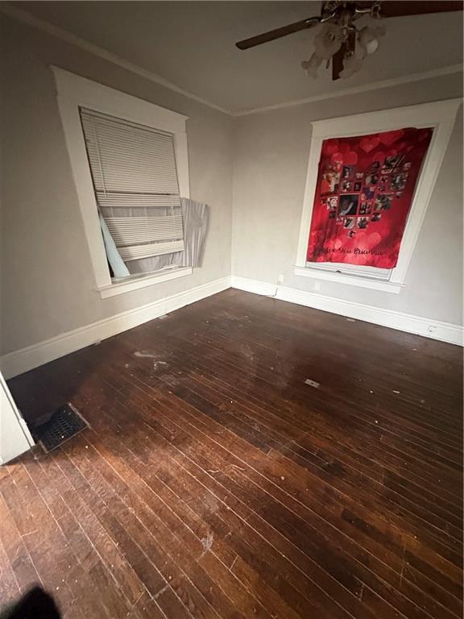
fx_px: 250
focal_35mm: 14
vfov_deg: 102.1
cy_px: 310
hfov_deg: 85.7
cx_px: 232
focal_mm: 2.22
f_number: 2.2
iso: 1000
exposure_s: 1/40
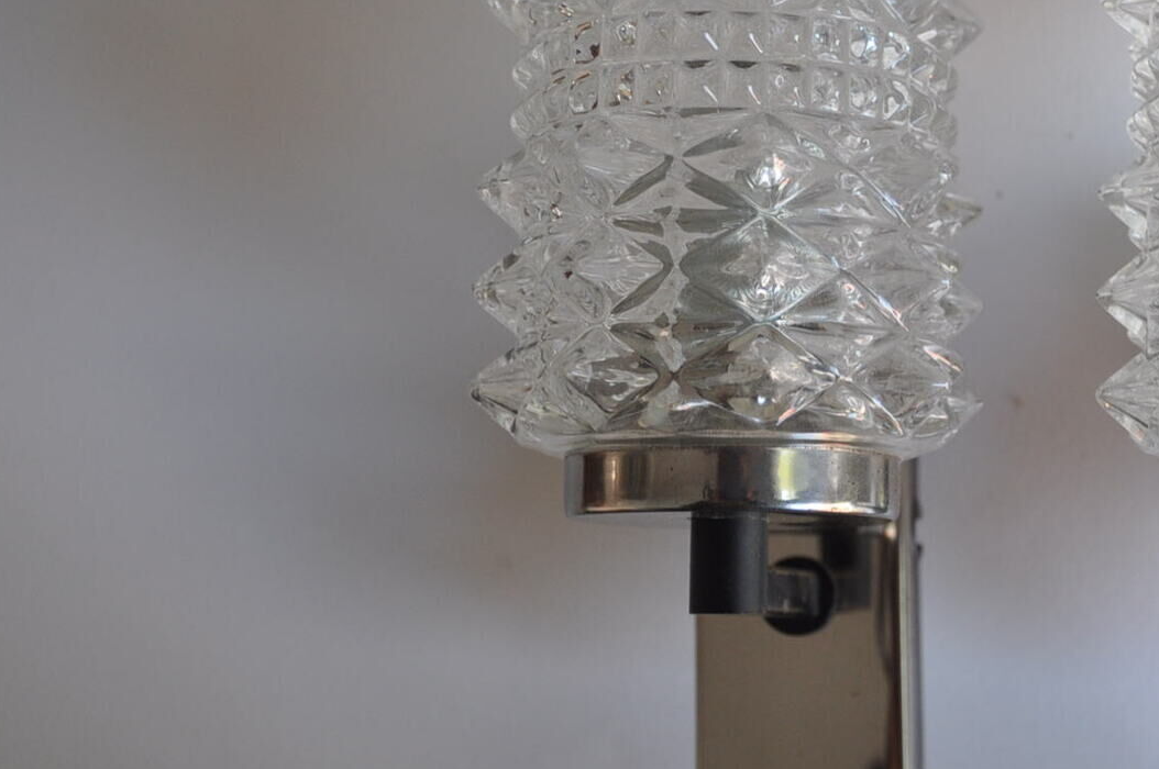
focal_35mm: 74
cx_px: 1034
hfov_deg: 26.5
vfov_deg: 18.3
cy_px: 227
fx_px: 2379
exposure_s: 1/80
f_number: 4.5
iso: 400
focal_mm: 26
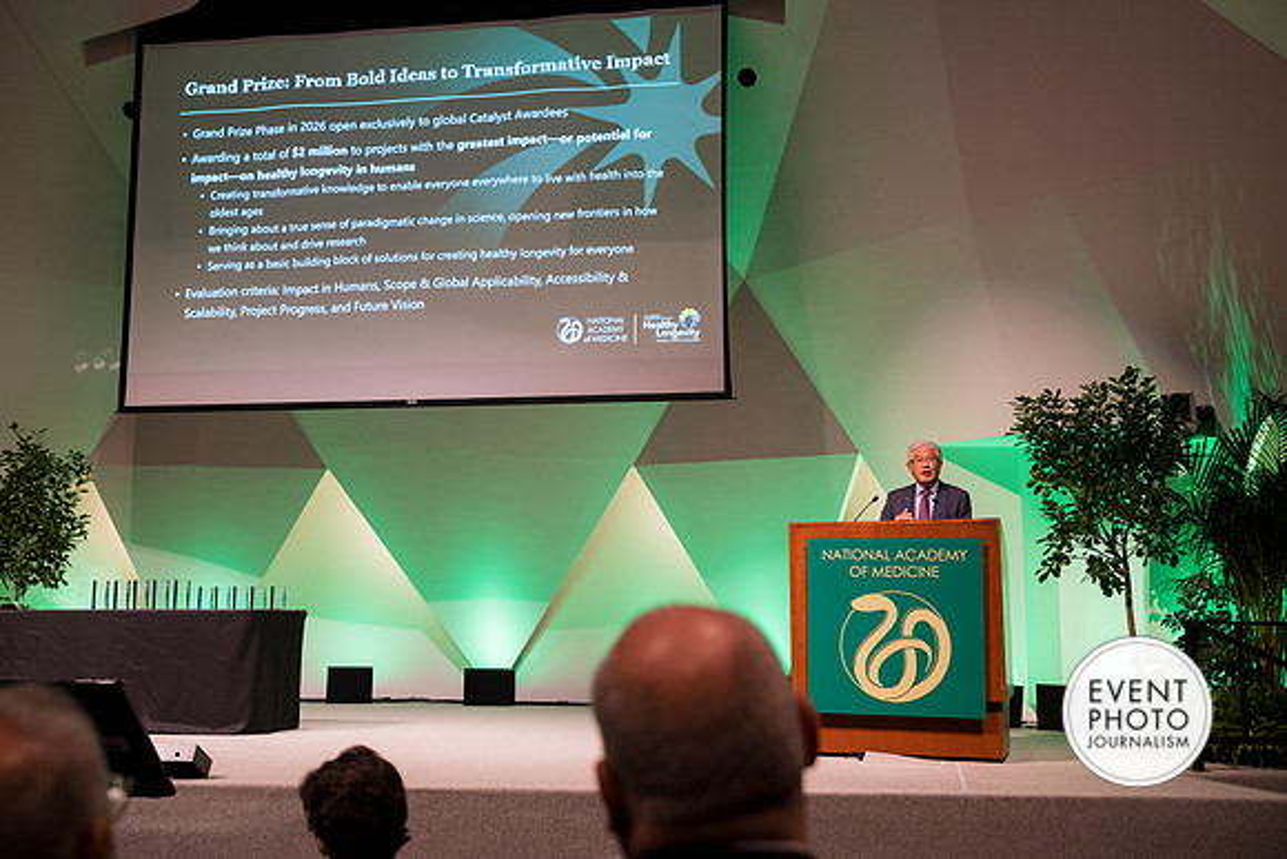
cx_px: 644
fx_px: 1430
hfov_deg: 48.4
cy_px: 430
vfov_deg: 33.4
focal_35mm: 40
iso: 1100
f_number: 3.5
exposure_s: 1/200
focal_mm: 40
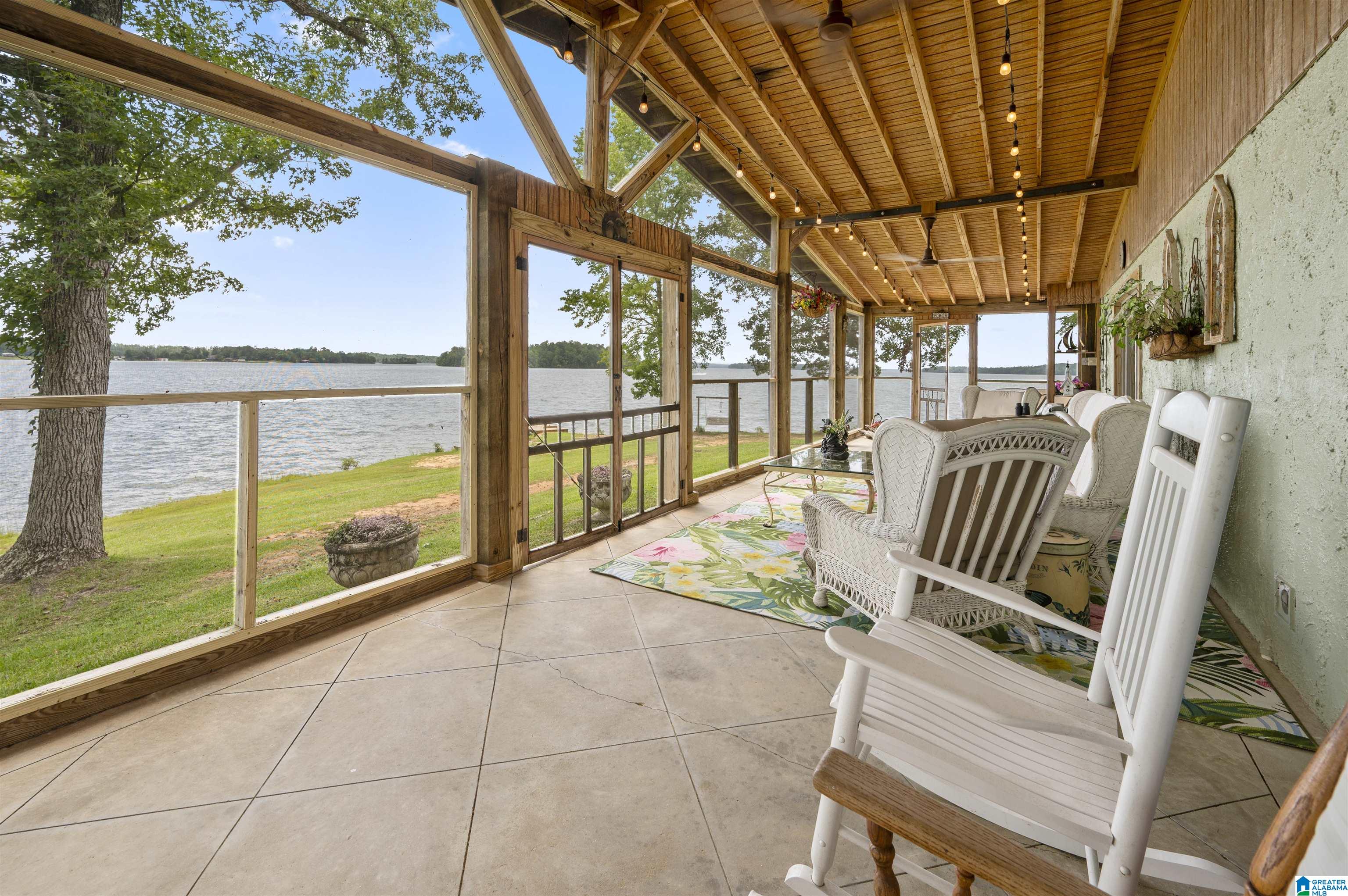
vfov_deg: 81.1
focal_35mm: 14
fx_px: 524
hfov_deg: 104.3
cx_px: 674
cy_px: 448
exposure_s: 1/30
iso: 100
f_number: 8
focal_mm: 14
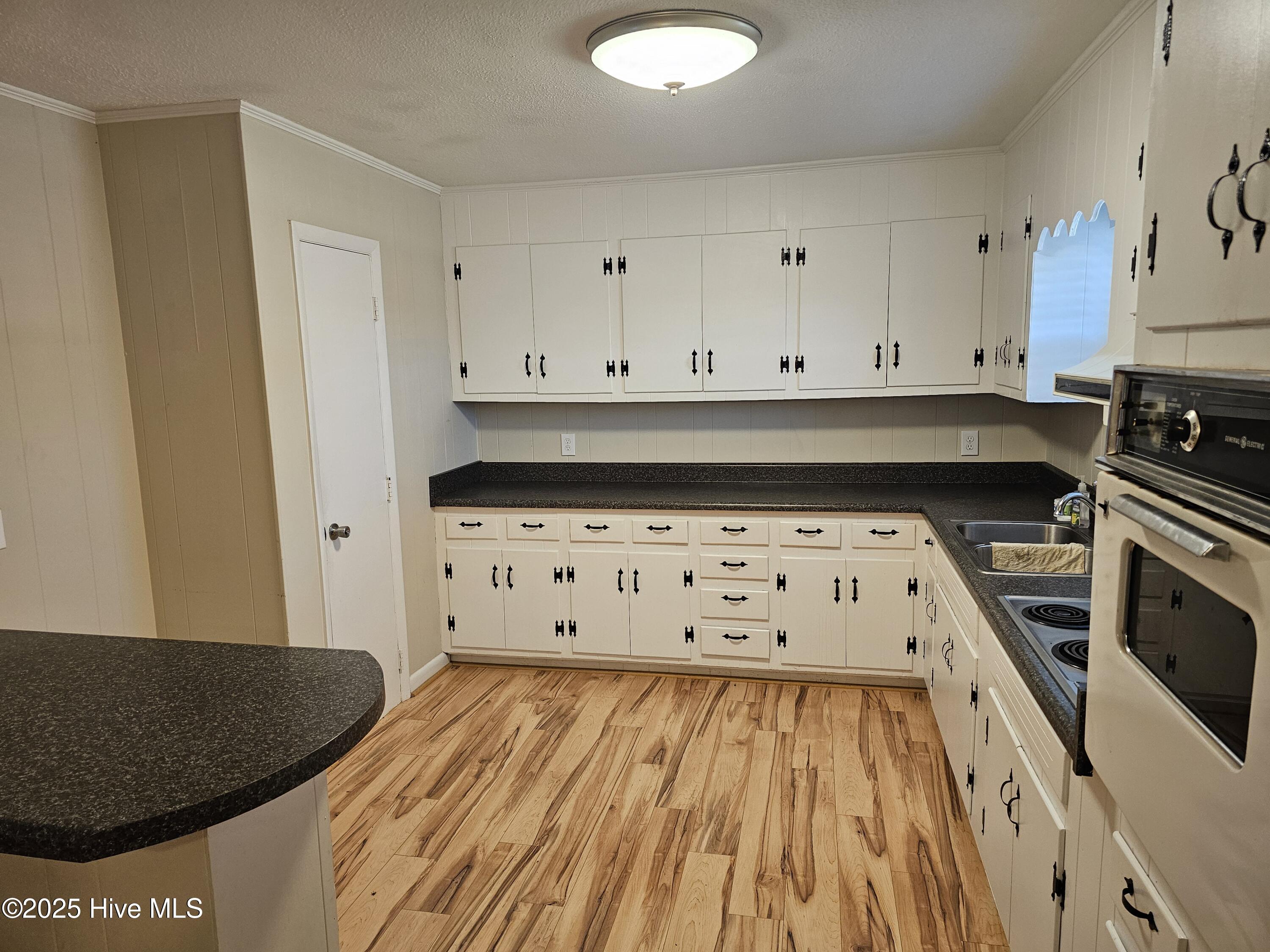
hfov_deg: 73.9
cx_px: 635
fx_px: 844
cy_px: 476
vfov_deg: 58.9
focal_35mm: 23
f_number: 1.7
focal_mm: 6.3
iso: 250
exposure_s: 1/120
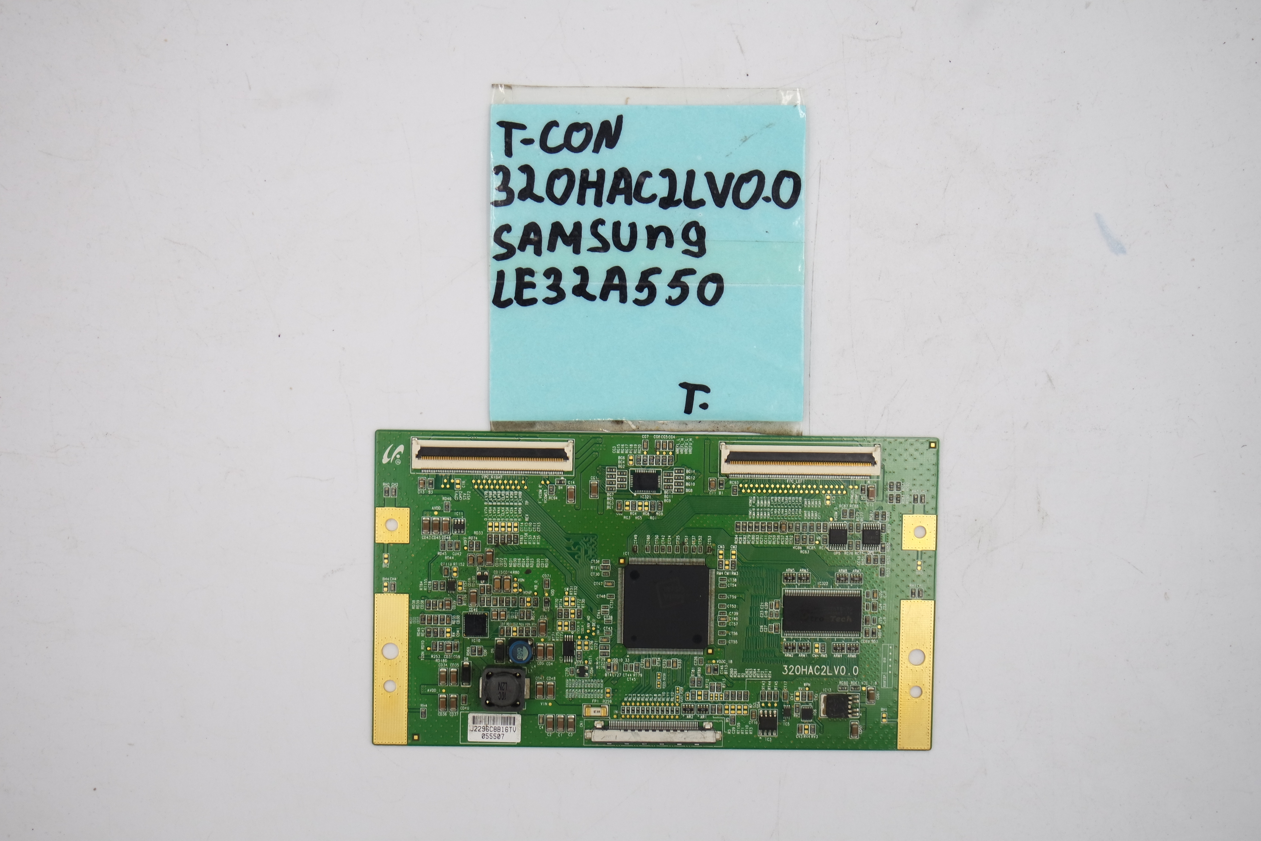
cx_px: 630
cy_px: 420
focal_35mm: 51
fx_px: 1786
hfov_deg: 38.9
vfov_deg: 26.5
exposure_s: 1/125
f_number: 5.6
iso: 160
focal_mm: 19
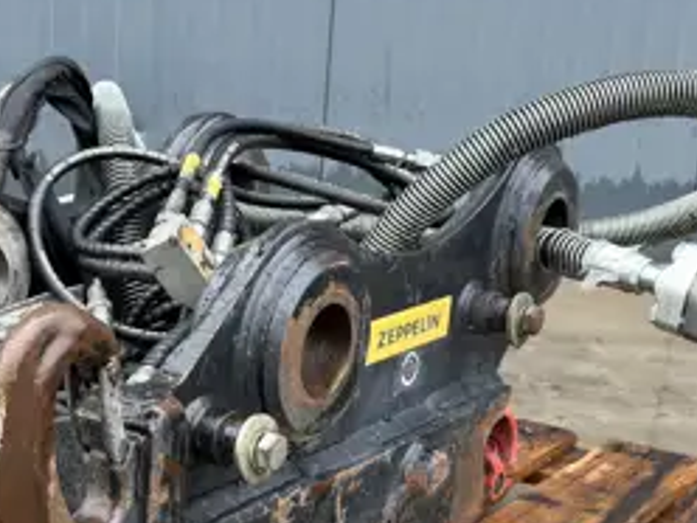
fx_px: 1248
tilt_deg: -16.3
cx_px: 112
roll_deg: -0.9
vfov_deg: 23.3
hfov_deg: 30.2
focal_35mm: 62
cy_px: 430
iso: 80
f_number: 1.78
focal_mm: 6.76
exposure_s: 1/434
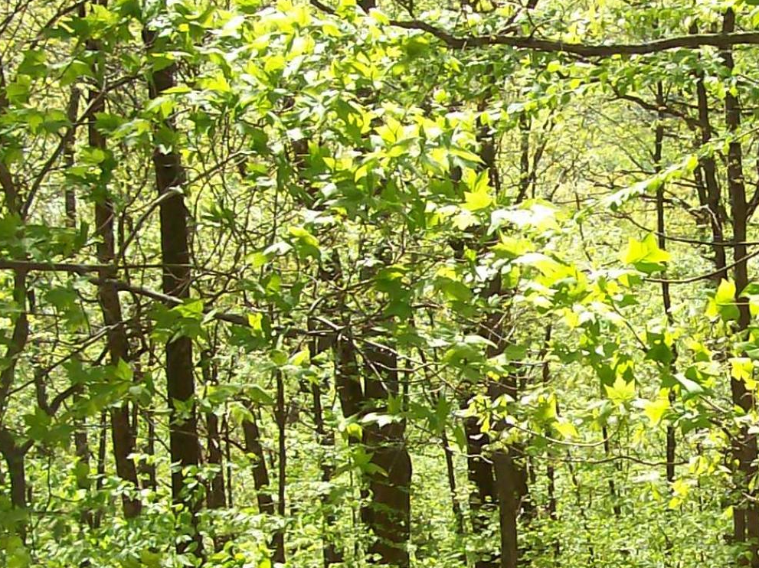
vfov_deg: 13.5
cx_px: 636
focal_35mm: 109
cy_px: 405
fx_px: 2389
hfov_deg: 17.9
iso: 80
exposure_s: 1/494
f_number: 2.7
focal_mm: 6
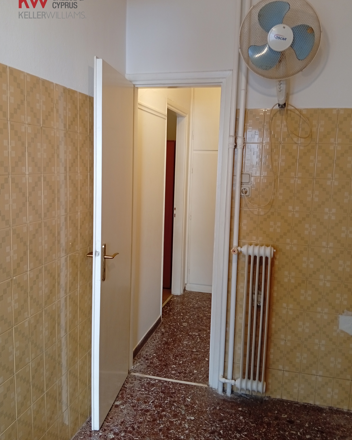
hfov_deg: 51.5
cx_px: 179
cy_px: 208
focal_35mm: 28
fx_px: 365
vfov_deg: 62.2
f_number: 1.8
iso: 187
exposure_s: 1/33.3
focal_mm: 3.96
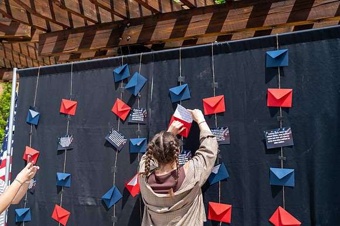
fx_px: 391
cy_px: 103
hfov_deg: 47.0
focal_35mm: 41
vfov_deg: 32.3
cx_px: 171
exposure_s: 1/1250
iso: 640
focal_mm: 38
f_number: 5.6
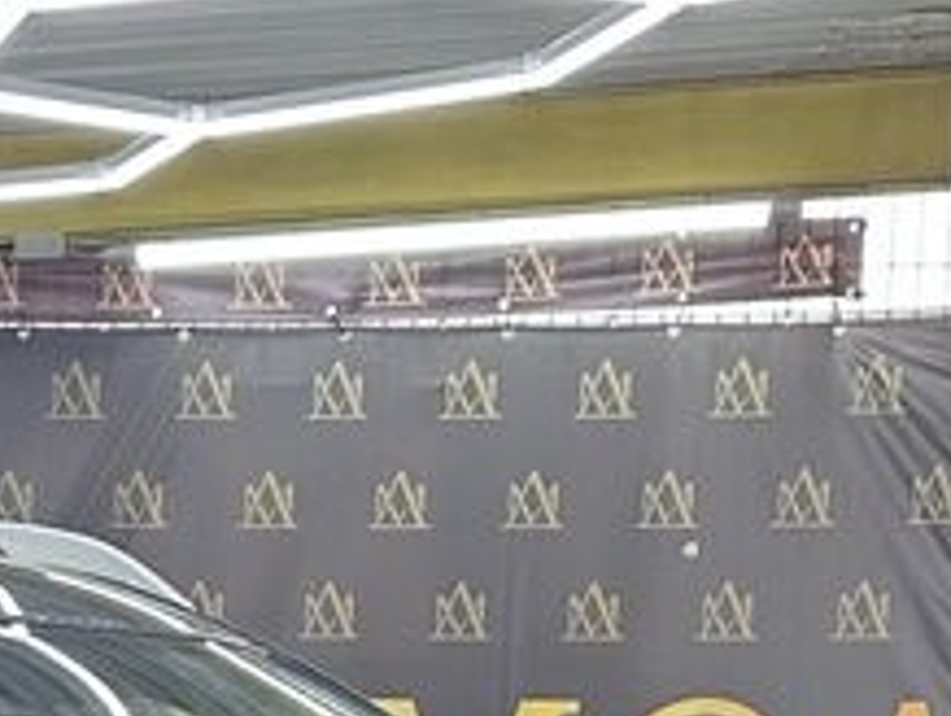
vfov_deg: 10.6
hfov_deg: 14.7
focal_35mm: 132
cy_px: 1249
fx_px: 3630
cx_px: 17
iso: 125
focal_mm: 6.86
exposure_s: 1/100
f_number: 1.78
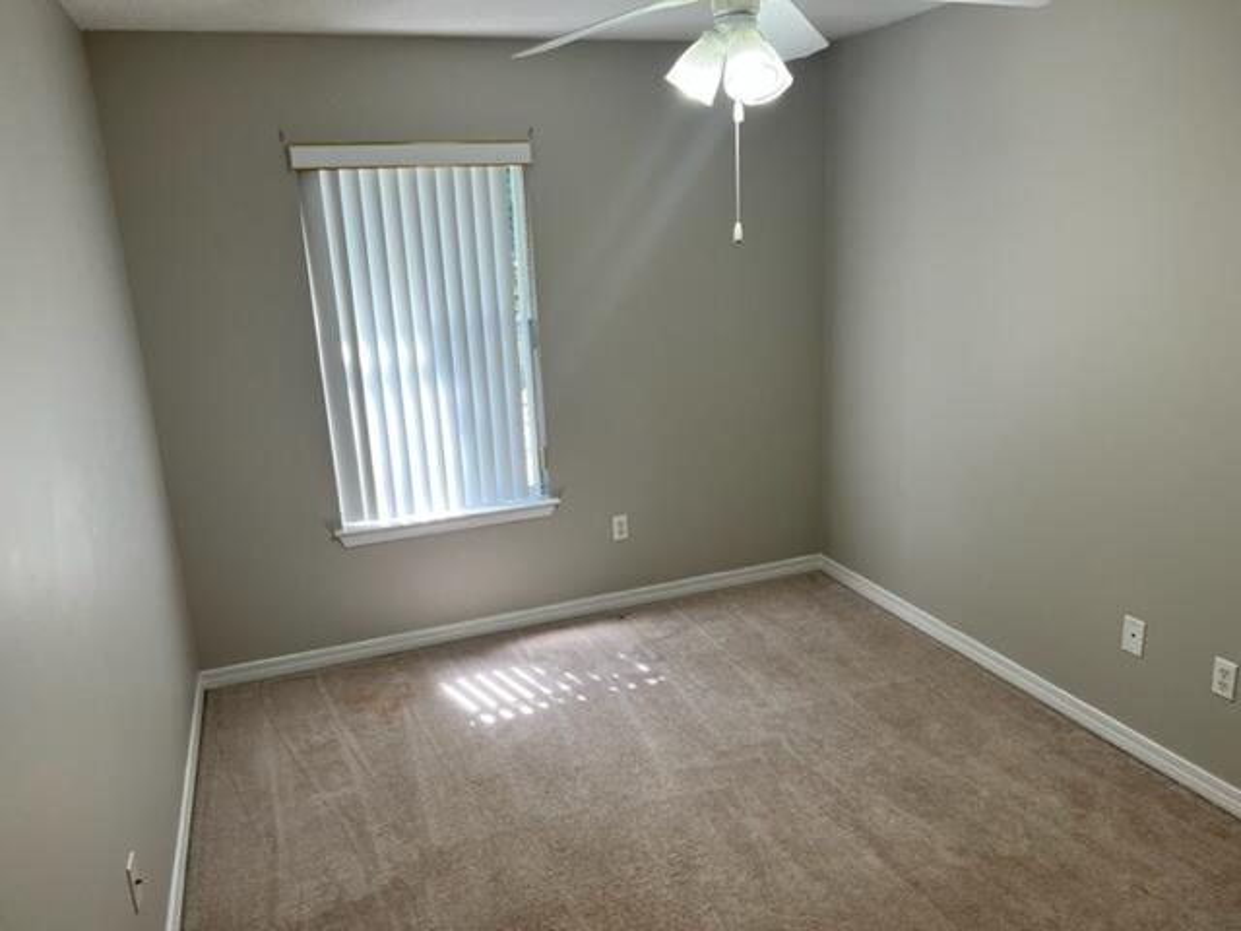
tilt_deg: -15.7
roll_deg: +2.5
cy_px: 466
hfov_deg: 67.3
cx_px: 620
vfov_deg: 53.1
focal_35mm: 26
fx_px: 932
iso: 64
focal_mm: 5.7
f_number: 1.5
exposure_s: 1/120
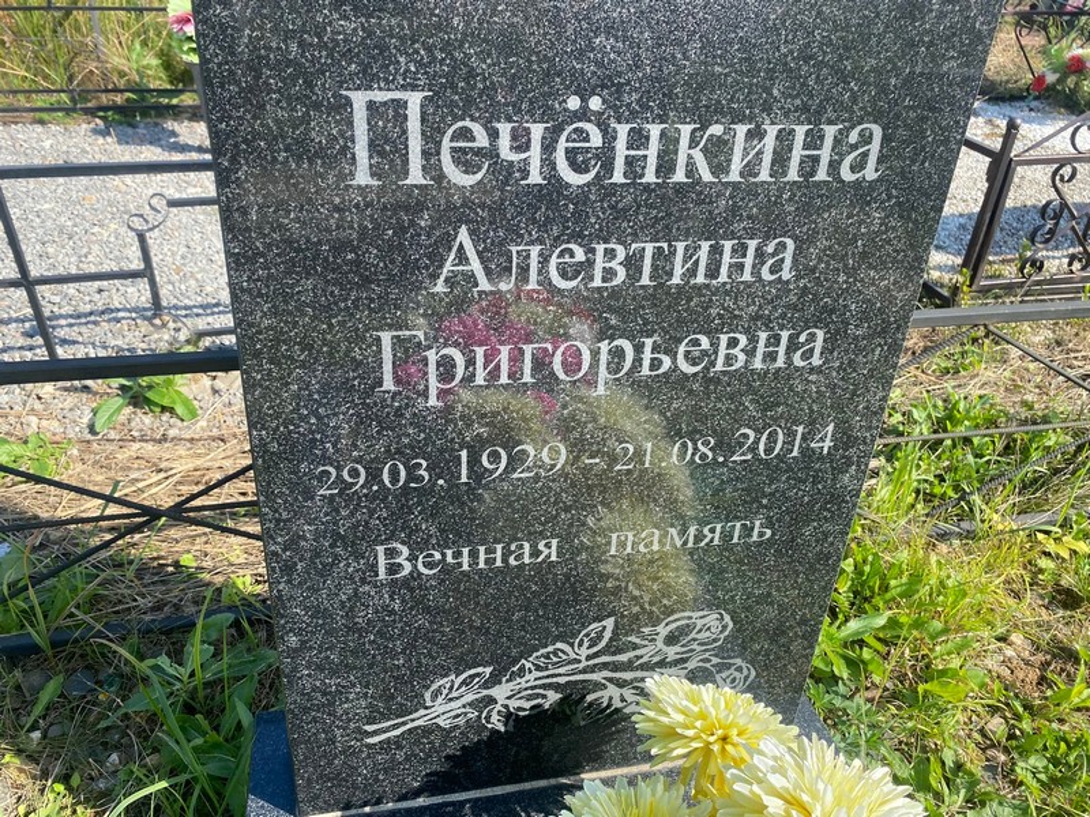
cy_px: 408
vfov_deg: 53.1
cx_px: 545
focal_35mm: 26
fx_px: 819
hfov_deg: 67.3
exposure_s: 1/1034
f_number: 1.8
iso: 32
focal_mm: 4.25
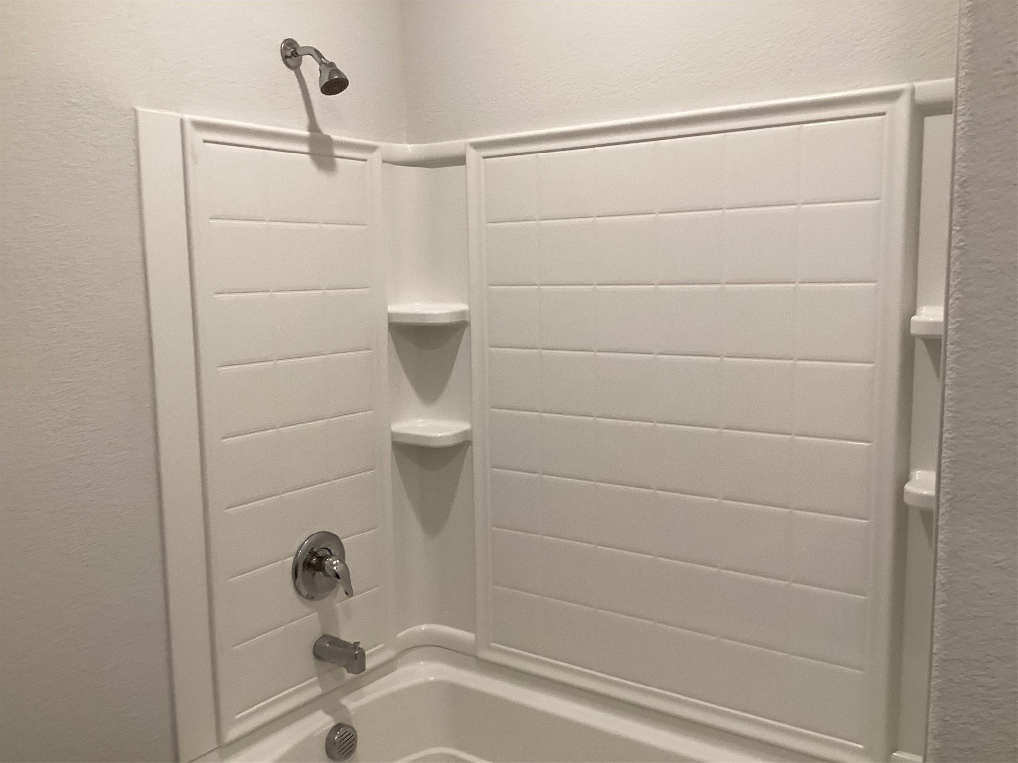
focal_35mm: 31
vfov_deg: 45.4
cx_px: 509
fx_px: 912
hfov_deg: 58.4
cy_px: 382
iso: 125
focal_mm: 3.3
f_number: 2.4
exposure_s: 1/60
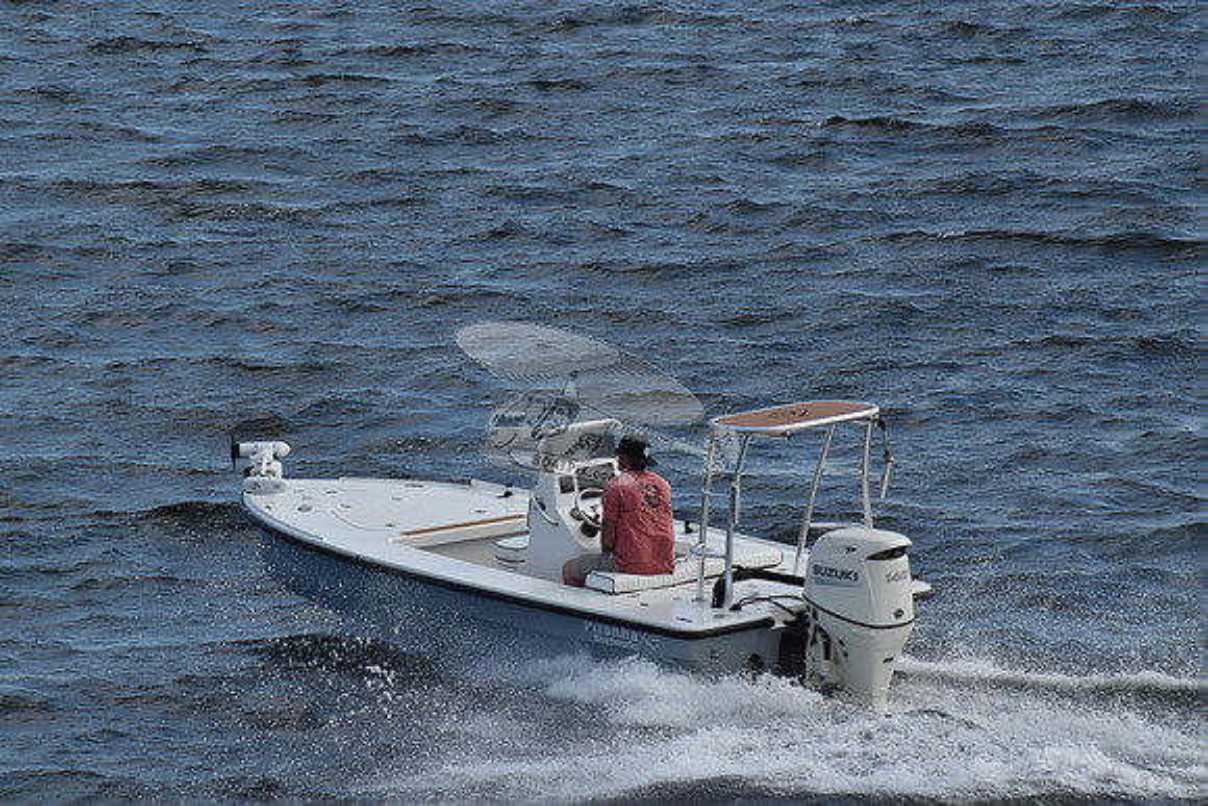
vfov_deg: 4.7
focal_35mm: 292
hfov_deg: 7.0
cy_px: 403
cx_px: 604
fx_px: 9817
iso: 400
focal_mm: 195
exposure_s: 1/1000
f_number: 11
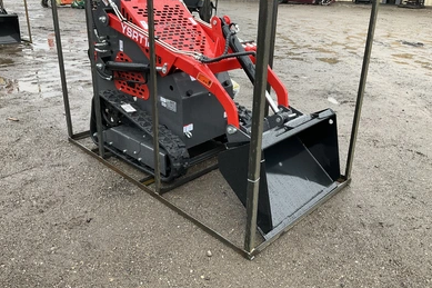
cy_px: 125
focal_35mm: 31
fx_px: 372
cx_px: 221
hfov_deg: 60.3
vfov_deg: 42.2
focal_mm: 3
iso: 25
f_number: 1.8
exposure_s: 1/122
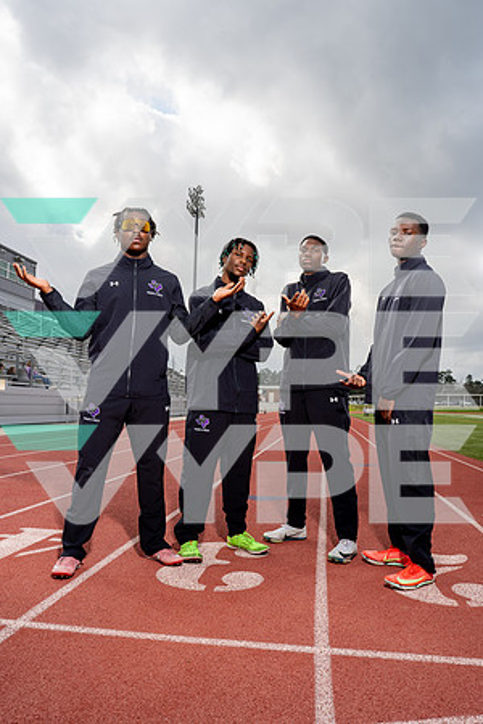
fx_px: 584
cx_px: 242
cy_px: 362
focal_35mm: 29
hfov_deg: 45.0
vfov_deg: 63.7
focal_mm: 29
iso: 100
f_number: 8
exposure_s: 1/250
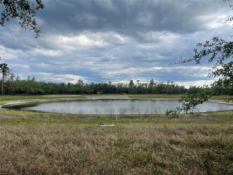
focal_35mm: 25
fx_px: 168
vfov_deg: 54.9
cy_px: 88
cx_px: 116
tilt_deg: -0.6
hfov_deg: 69.4
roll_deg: -0.2
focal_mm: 5.1
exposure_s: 1/1852
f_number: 1.6
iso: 32
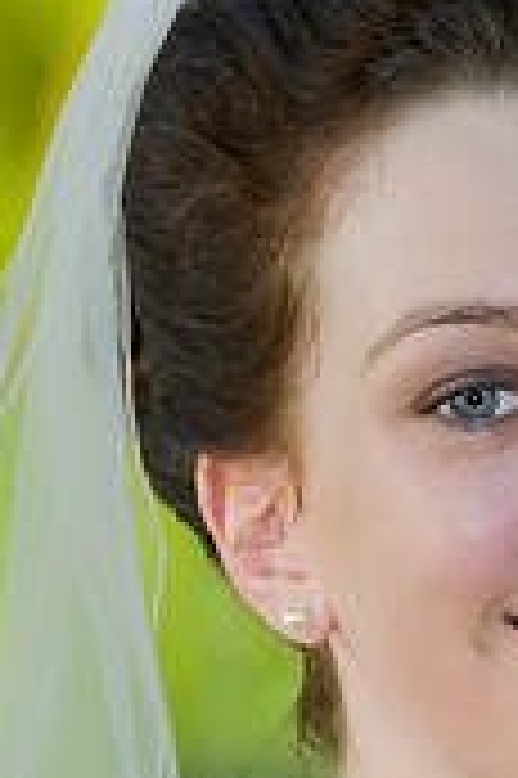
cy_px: 706
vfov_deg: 4.2
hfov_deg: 2.8
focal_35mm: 494
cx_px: 637
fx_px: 10683
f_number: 5.6
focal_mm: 190
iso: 400
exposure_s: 1/125
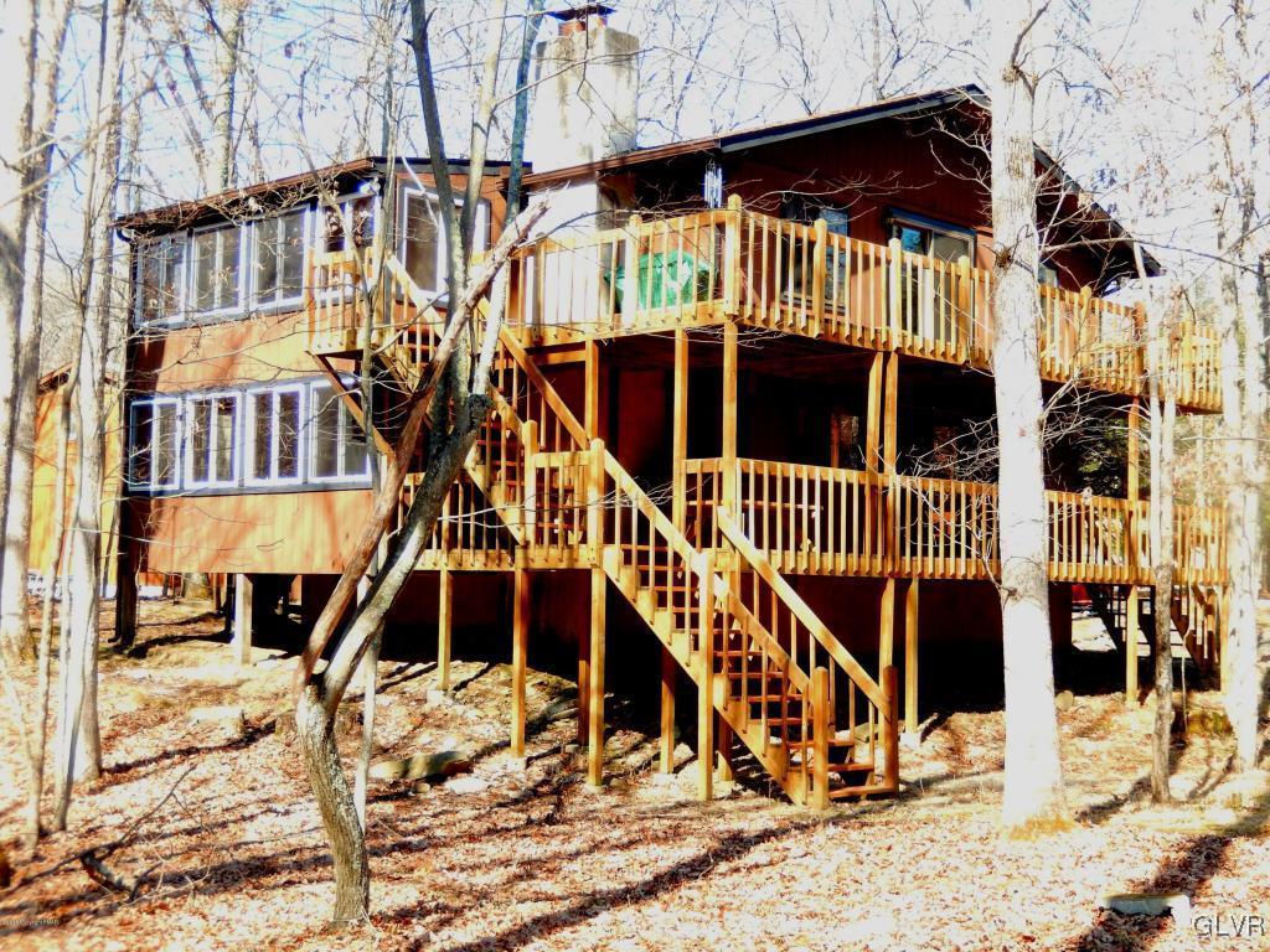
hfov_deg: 37.5
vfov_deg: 28.6
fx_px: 1871
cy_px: 476
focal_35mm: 51
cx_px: 635
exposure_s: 1/100
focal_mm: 9.2
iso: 125
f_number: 4.5
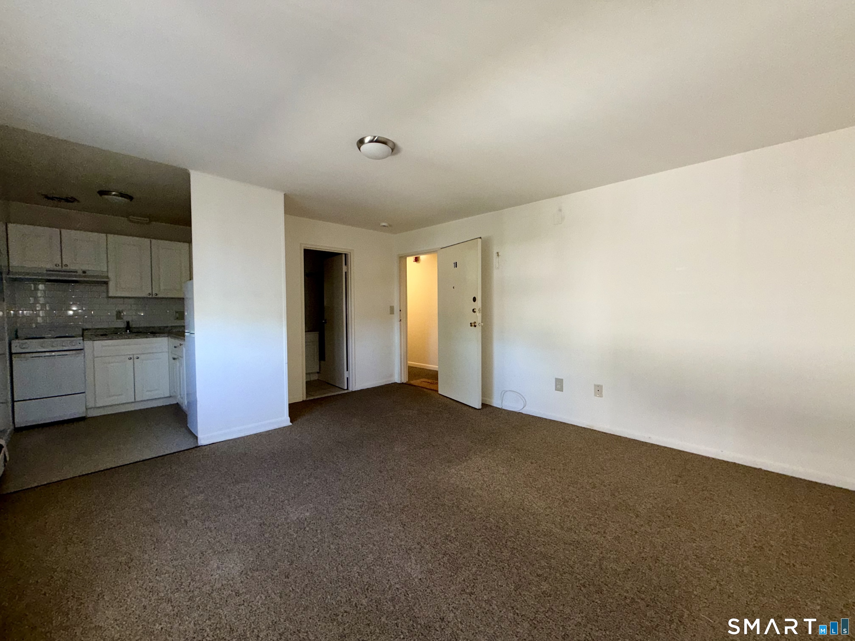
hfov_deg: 102.1
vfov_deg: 85.7
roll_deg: +0.3
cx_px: 428
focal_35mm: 14
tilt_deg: -2.6
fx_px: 346
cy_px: 320
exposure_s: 1/60
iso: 80
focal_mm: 2.22
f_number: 2.2
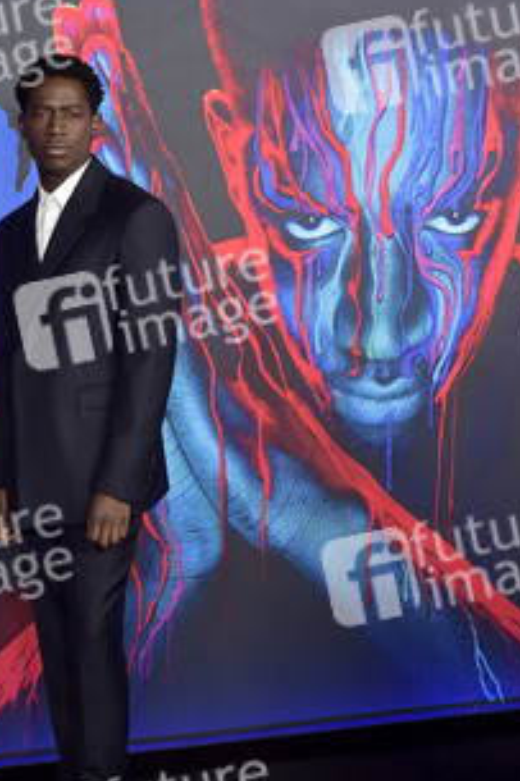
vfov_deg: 31.9
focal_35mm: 63
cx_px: 222
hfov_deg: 21.5
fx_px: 1366
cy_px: 438
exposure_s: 1/250
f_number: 6.3
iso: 2000
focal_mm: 48
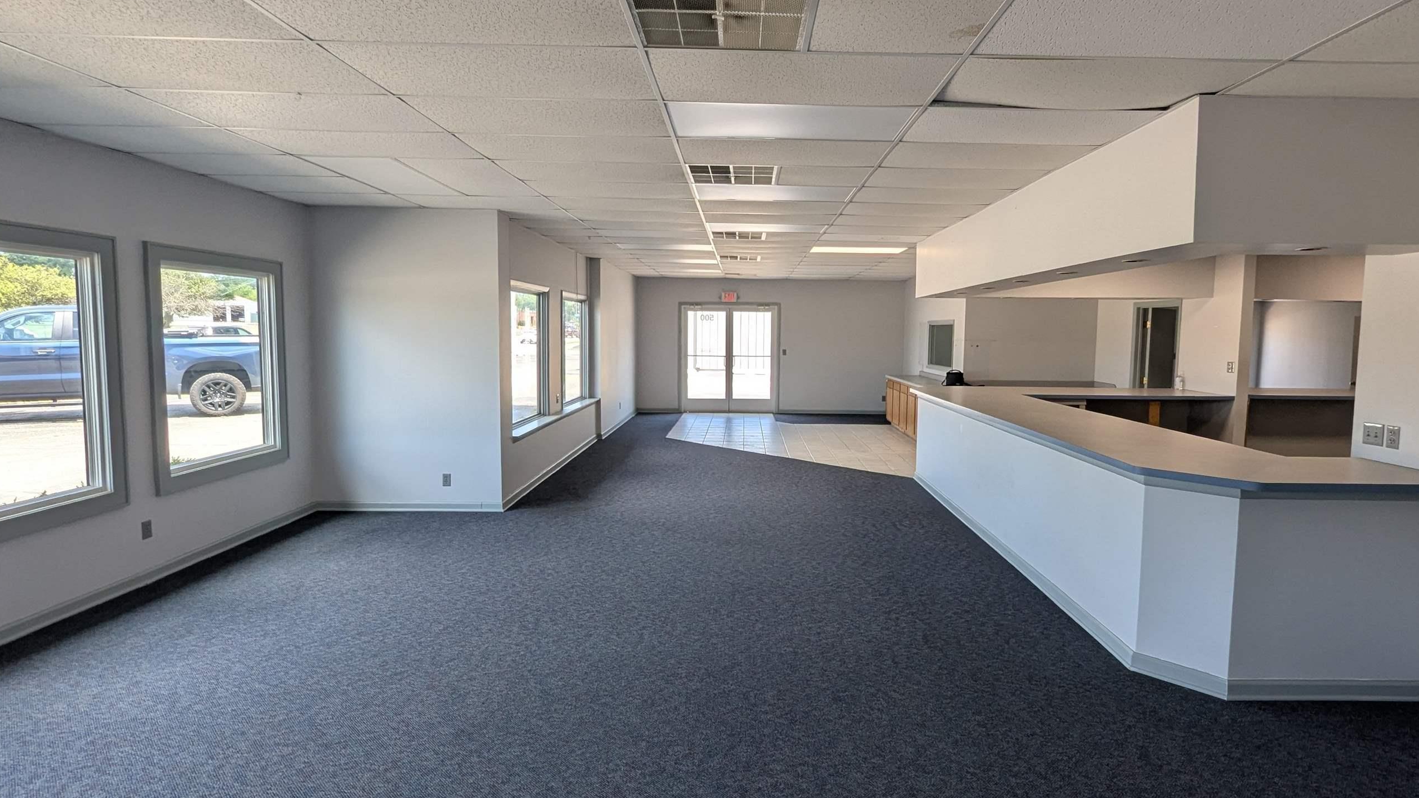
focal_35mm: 17
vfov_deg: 63.9
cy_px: 373
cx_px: 755
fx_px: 640
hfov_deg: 95.8
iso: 57
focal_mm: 1.95
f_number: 2.2
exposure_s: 1/222
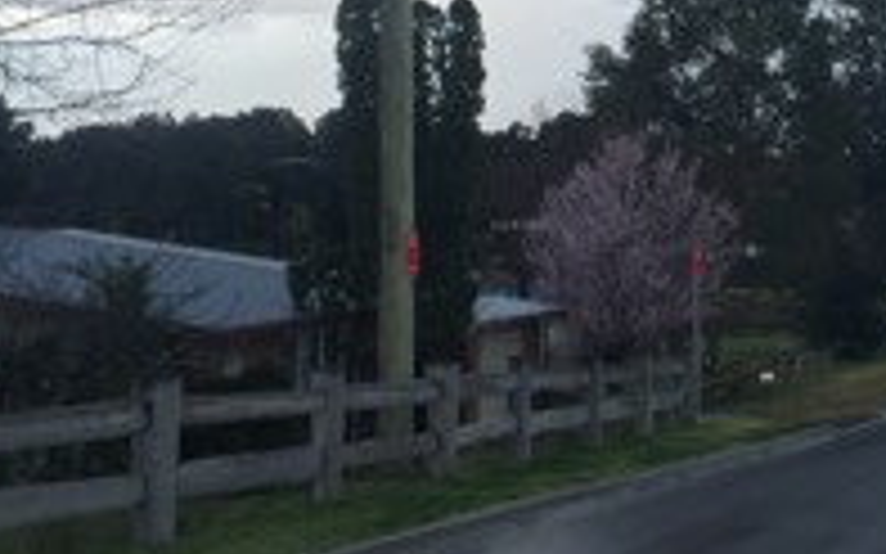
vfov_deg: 15.9
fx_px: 1955
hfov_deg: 25.0
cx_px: 751
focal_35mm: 81
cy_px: 72
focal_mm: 4.15
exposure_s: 1/30
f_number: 2.2
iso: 80
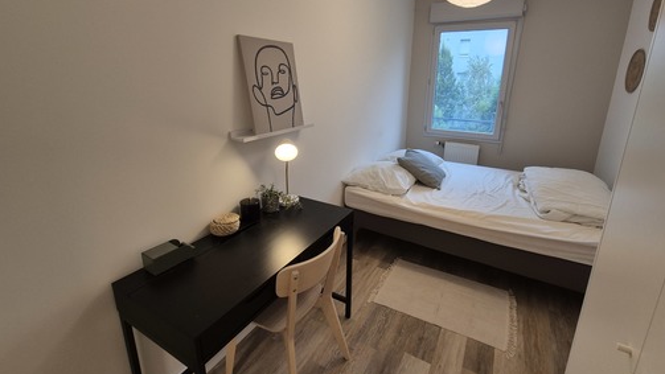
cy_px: 149
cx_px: 351
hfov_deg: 102.9
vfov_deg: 69.8
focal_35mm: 15
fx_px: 265
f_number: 2.2
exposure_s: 1/50
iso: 125
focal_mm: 2.2
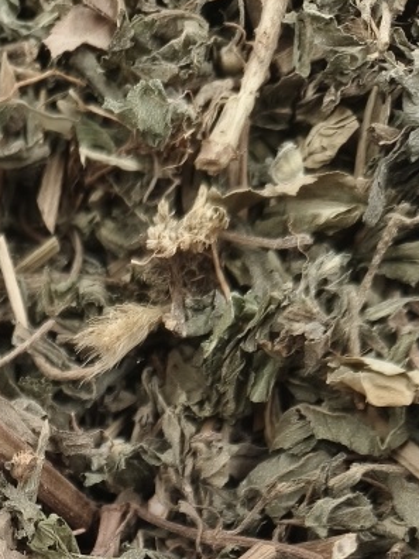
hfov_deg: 22.6
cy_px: 726
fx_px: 1001
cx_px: -10
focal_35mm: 62
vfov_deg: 26.5
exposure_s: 1/50
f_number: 1.88
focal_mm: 5.6
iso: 608
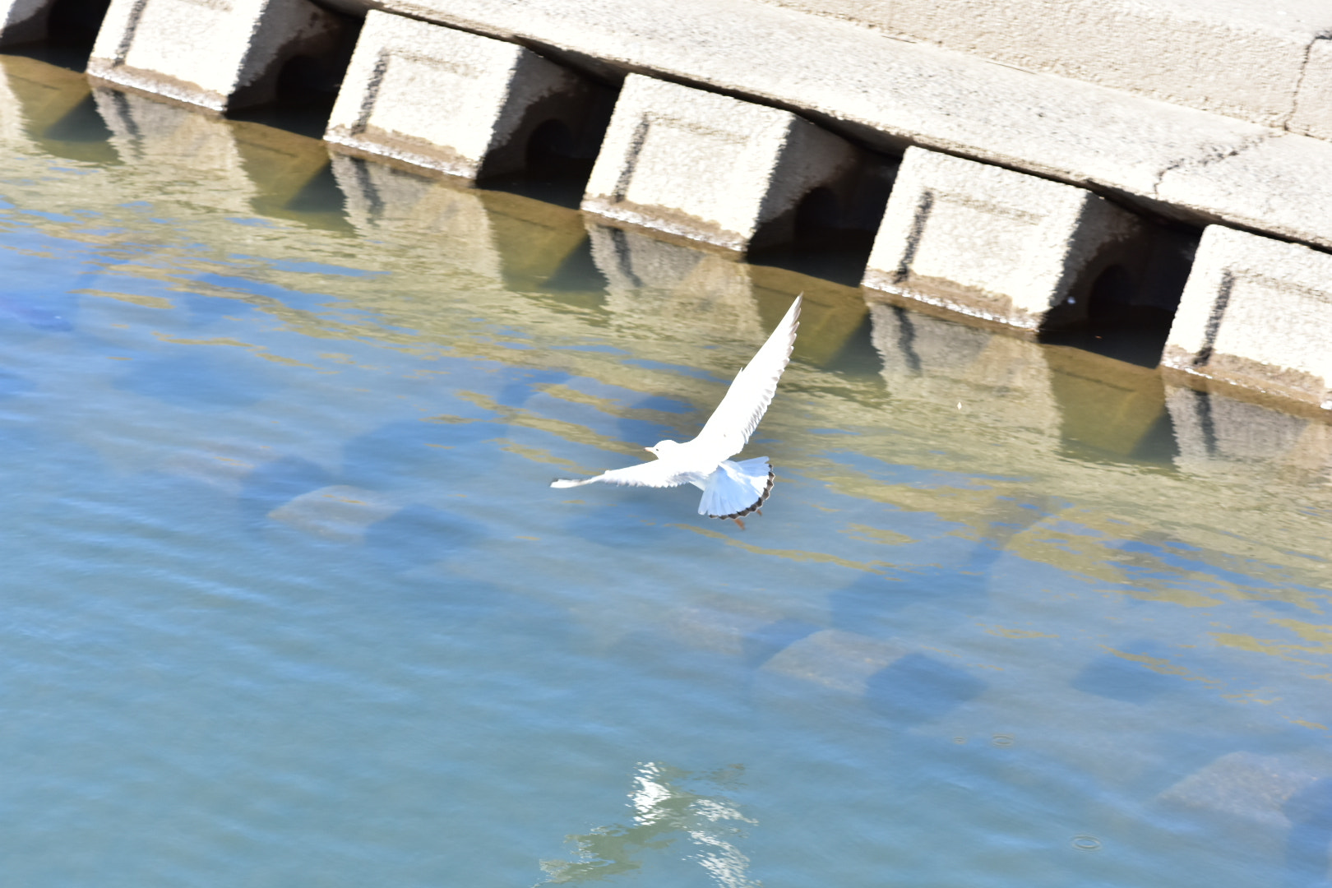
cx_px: 666
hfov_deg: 16.1
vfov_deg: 10.8
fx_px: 4717
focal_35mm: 128
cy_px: 444
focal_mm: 85
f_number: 7.1
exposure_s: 1/500
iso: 500
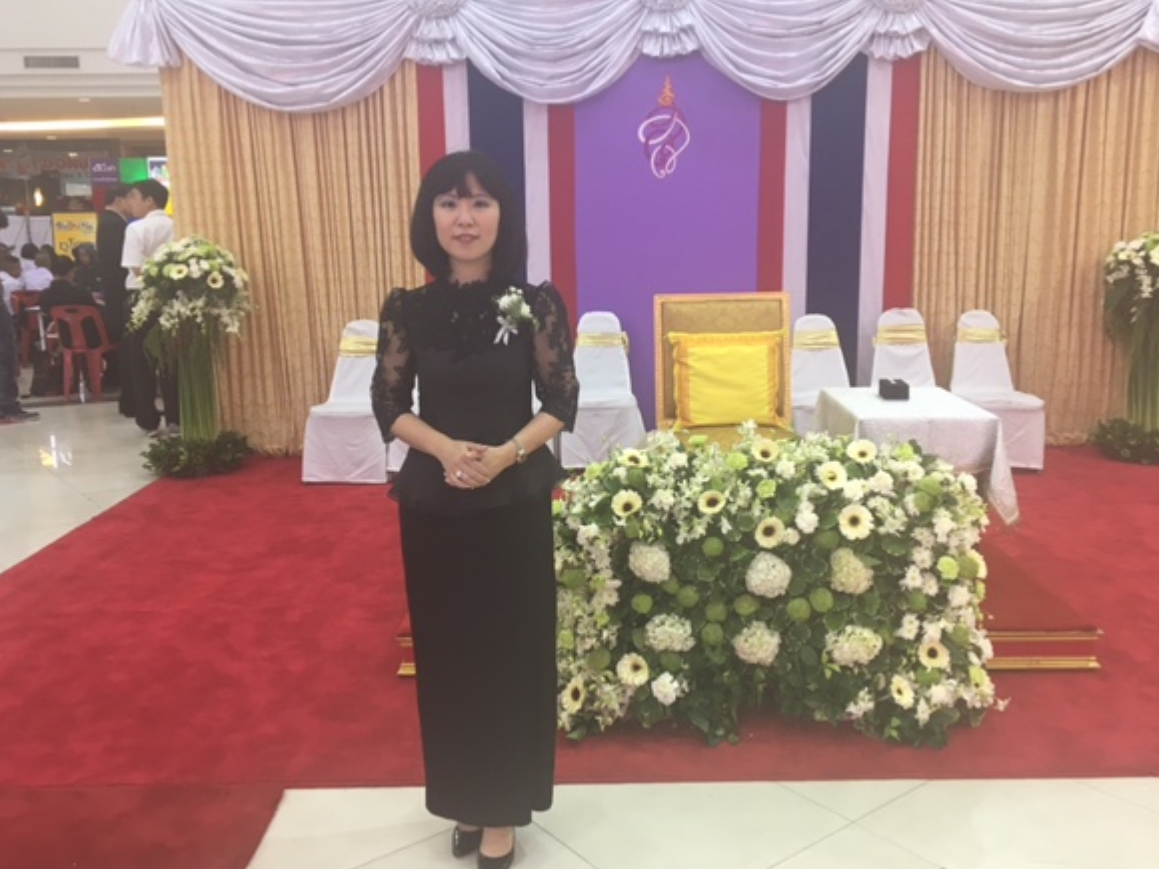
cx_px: 601
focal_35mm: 32
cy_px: 410
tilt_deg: -9.8
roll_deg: +0.3
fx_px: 1071
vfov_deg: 44.1
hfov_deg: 56.8
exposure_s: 1/33
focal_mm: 4.15
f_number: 2.2
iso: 80
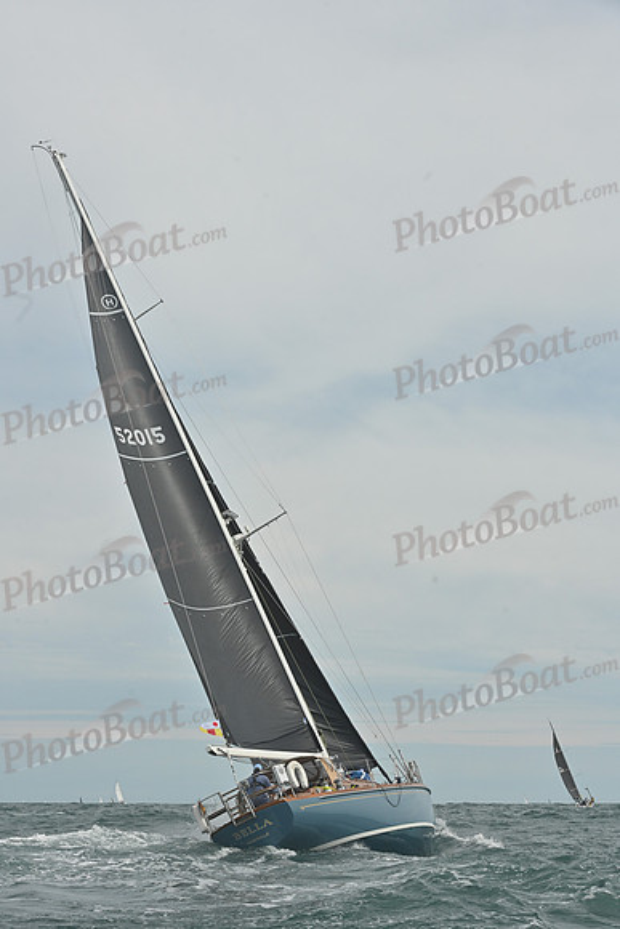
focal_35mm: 70
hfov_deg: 19.5
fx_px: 1807
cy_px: 464
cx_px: 310
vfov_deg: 28.8
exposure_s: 1/1250
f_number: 10
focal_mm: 70
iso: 320
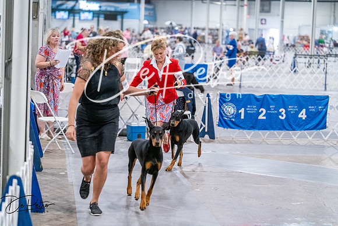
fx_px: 995
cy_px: 113
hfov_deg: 19.3
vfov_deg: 12.9
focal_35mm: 106
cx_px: 169
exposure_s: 1/320
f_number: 3.2
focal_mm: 106
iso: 6400
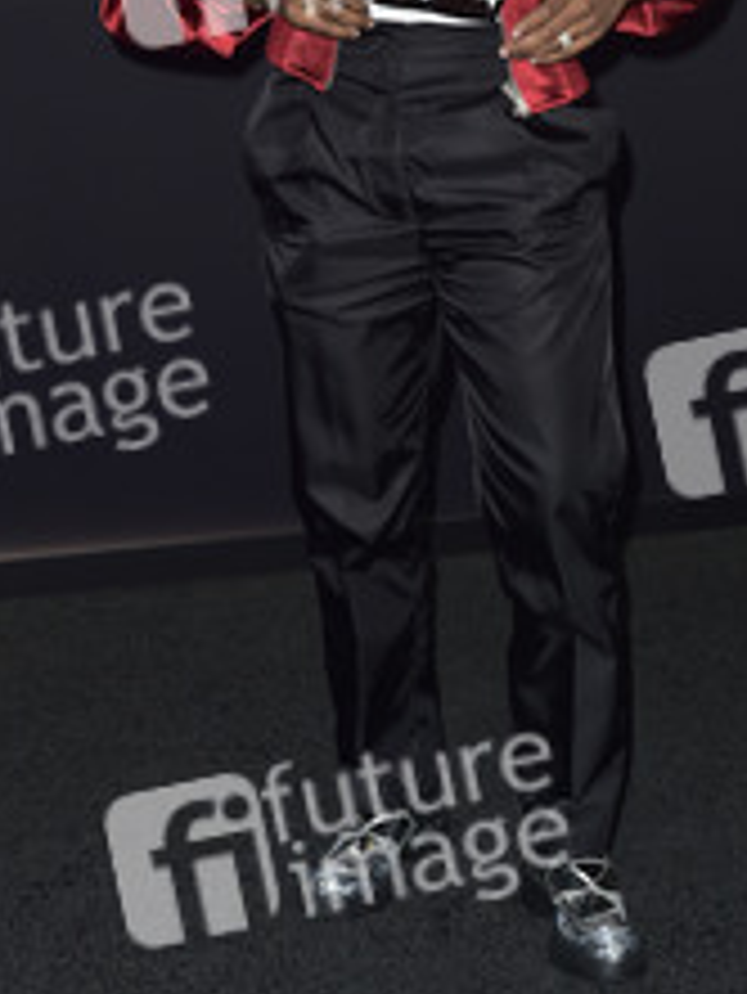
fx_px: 3104
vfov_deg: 18.0
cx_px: 470
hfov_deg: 13.7
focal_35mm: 108
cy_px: 166
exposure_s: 1/250
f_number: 6.3
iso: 500
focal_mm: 62
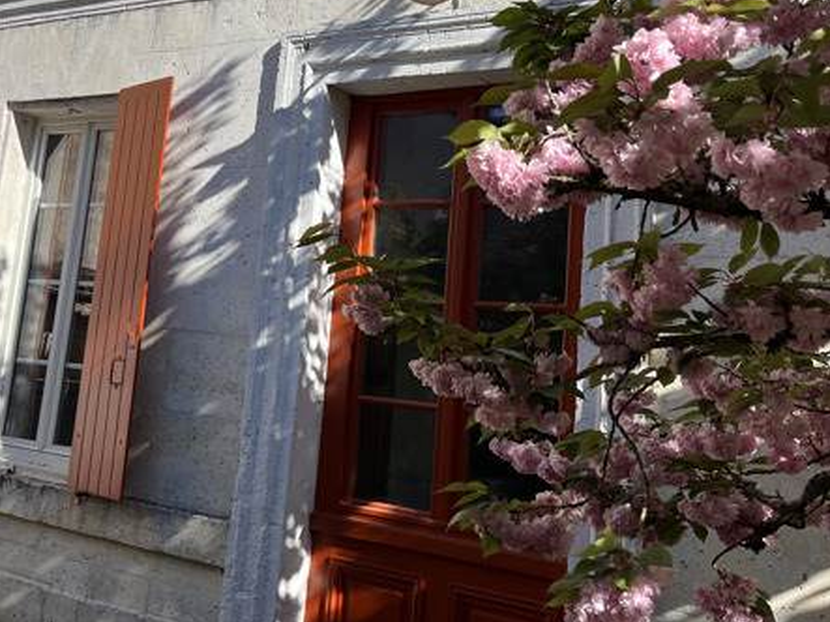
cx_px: 268
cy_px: 172
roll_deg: -6.7
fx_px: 1127
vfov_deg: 30.5
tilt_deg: +11.5
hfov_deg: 39.9
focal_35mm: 47
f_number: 1.6
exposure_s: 1/2967
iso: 50
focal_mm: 5.1
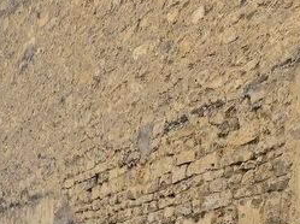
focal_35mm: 74
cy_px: 348
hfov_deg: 26.2
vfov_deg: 17.6
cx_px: 207
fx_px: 640
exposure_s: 1/585
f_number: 1.8
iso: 80
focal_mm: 5.4
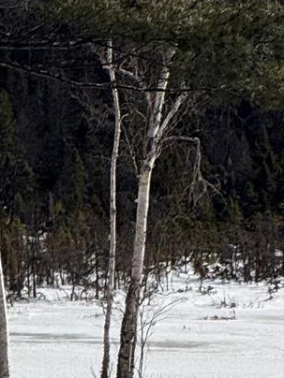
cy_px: 597
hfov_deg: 2.2
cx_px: 246
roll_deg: -1.0
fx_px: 7482
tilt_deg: -4.8
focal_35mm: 684
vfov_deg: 2.9
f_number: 2.8
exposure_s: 1/4115
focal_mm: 15.66
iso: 40
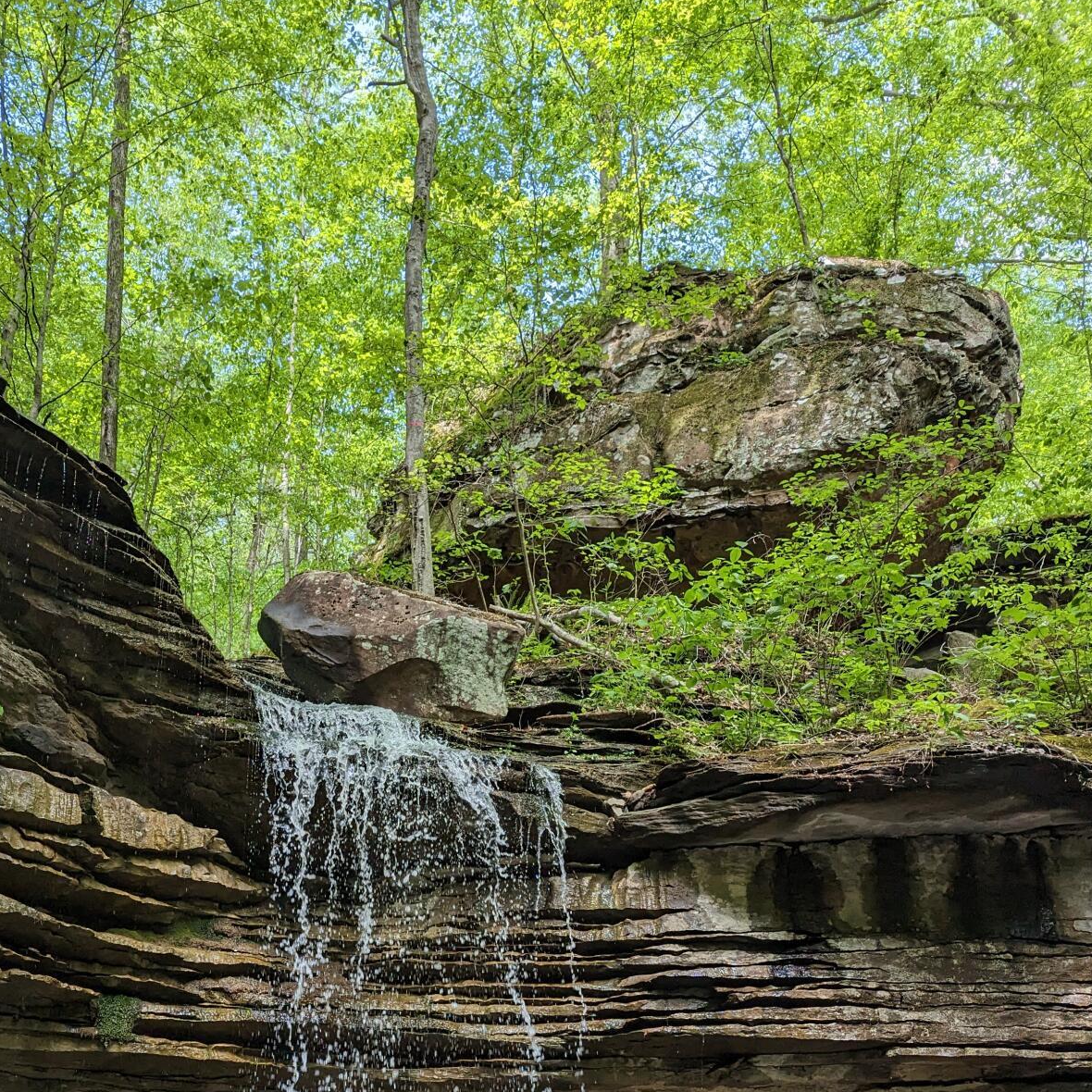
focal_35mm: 36
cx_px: 413
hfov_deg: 45.7
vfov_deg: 43.4
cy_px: 907
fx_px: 1285
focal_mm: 6.81
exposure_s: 1/273
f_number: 1.85
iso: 79
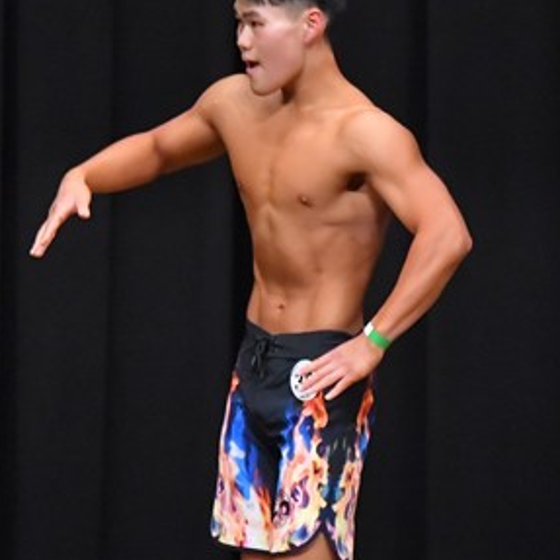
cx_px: 401
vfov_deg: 3.0
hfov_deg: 3.0
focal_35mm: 585
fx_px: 10707
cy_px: 373
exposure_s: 1/400
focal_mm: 170
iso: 8000
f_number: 5.6
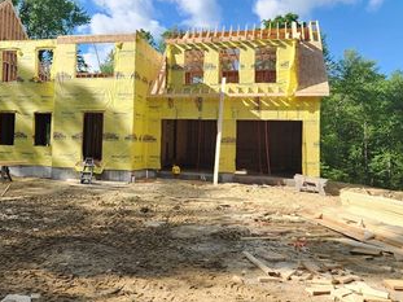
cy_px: 116
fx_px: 431
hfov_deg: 49.6
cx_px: 149
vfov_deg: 38.4
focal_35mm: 37
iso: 12
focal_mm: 6.4
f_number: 1.8
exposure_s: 1/444
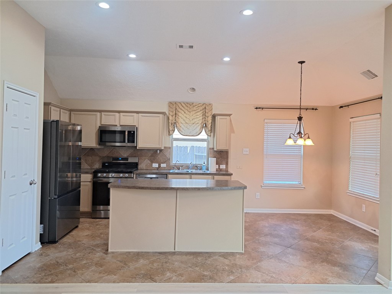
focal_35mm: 24
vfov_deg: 56.8
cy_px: 147
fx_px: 272
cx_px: 196
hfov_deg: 71.6
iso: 400
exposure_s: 1/40
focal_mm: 5.23
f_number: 1.8
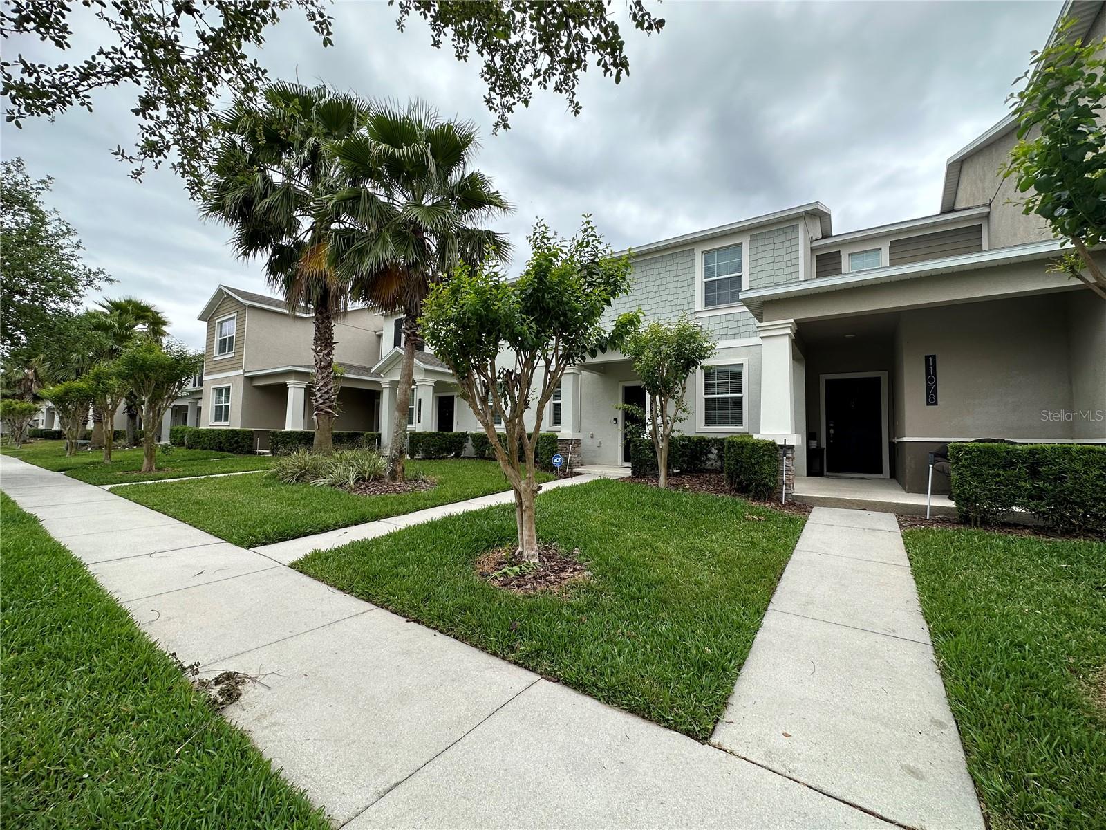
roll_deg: -1.4
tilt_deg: +2.4
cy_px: 415
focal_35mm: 14
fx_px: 447
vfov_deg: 85.7
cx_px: 553
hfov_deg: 102.1
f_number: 2.2
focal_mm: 2.22
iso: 40
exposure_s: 1/387
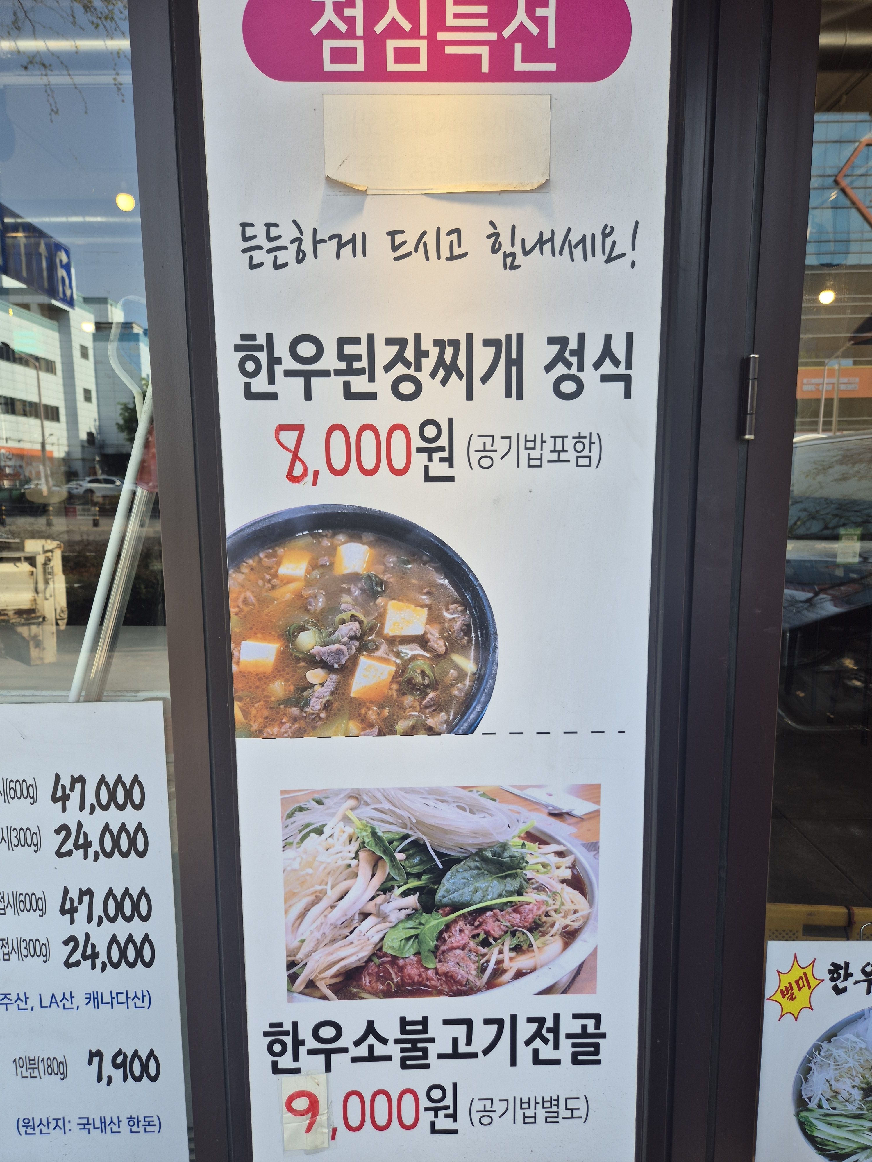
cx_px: 436
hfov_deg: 58.9
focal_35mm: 23
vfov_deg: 73.9
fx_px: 773
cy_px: 581
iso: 25
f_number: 1.8
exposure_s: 1/282
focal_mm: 5.4
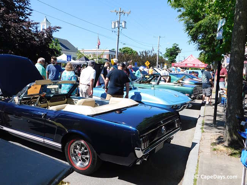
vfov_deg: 46.8
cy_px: 92
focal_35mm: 30
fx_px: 214
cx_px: 124
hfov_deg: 59.9
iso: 125
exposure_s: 1/1000
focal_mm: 5.3
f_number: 3.2
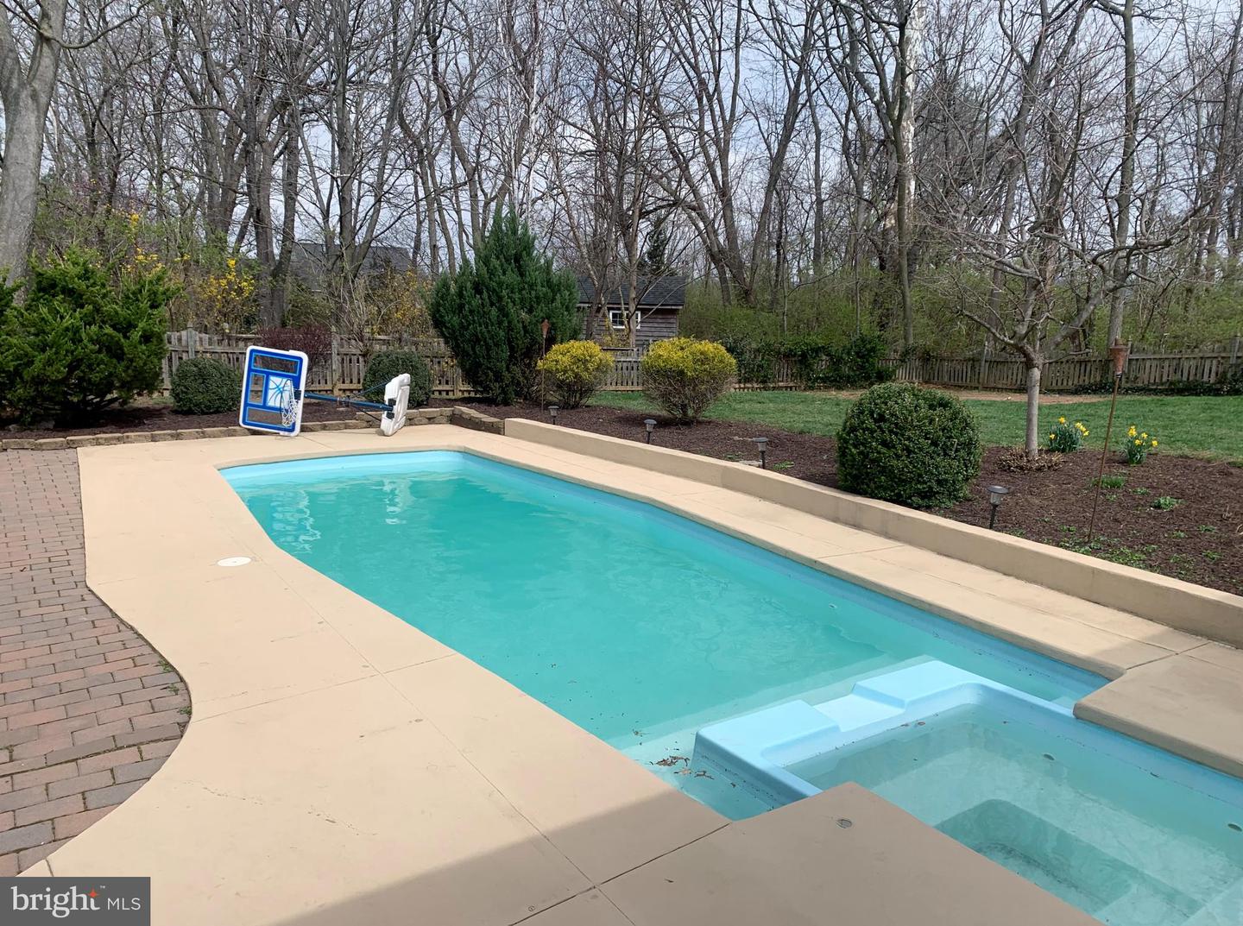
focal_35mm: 26
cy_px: 463
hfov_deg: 67.4
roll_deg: -0.6
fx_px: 931
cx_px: 622
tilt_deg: -9.3
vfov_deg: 52.9
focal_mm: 4.25
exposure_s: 1/2309
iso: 25
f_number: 1.8
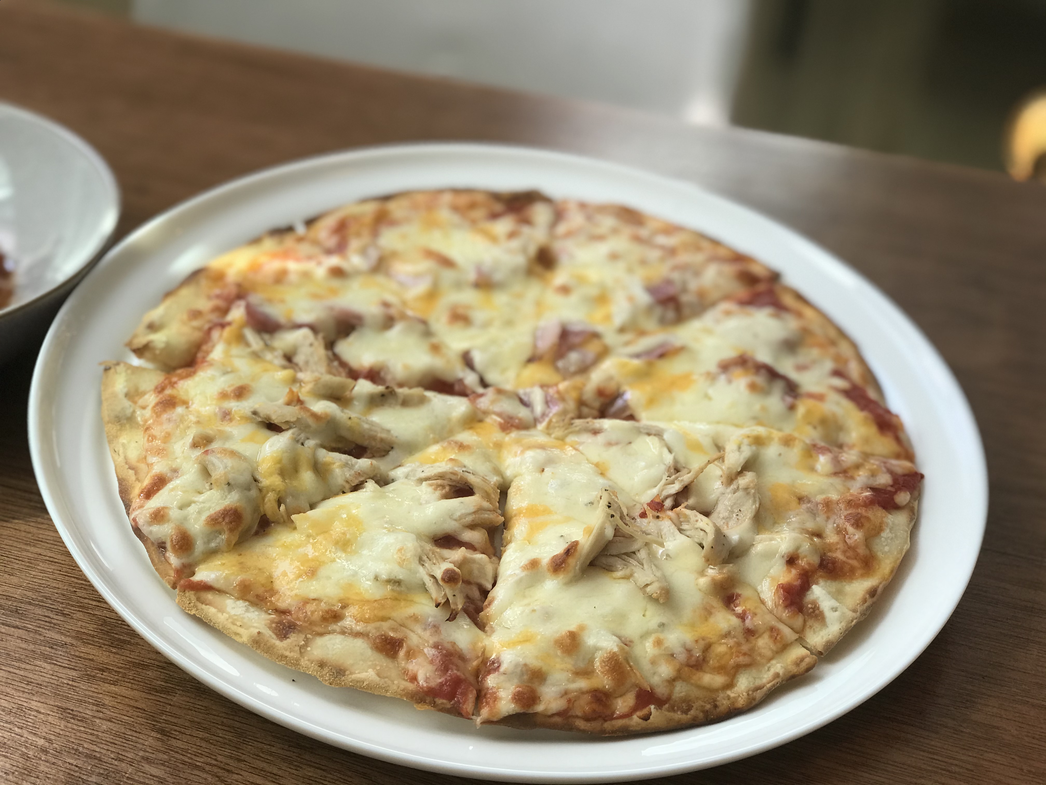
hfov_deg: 33.8
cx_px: 523
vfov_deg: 25.7
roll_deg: -4.4
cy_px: 392
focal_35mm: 57
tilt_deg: -33.3
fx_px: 1722
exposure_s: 1/120
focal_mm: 6.6
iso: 25
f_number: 2.8
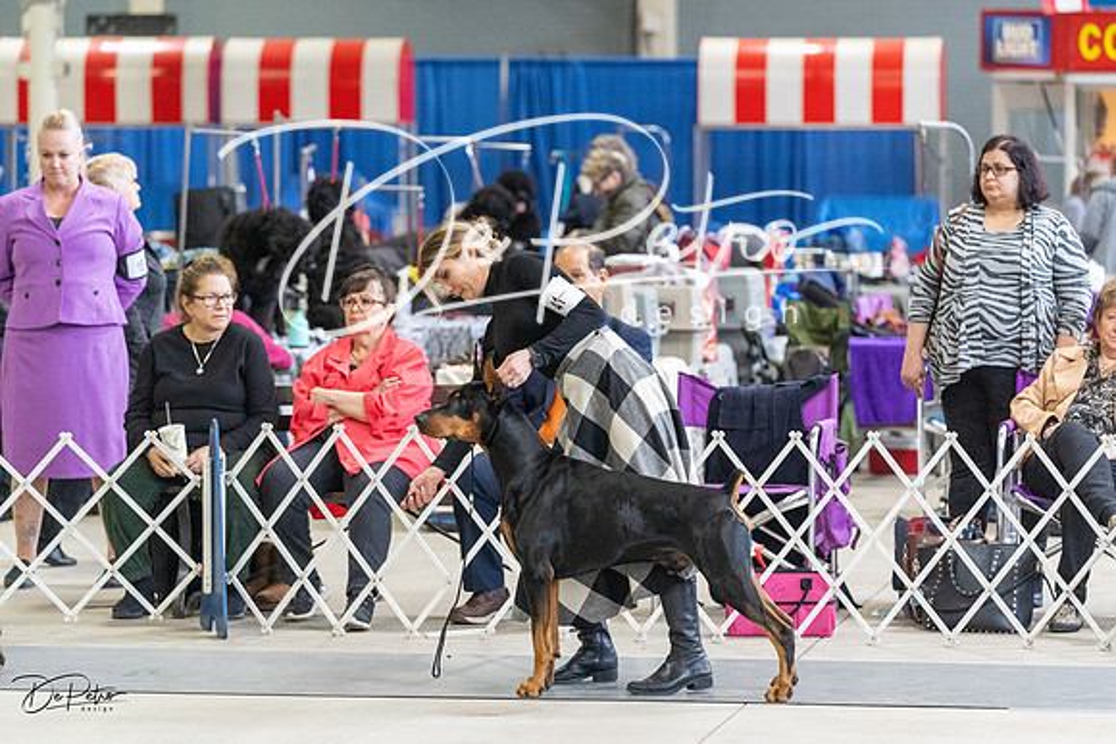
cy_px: 372
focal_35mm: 162
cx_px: 558
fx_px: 5023
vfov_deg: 8.5
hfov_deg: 12.7
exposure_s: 1/320
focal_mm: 162
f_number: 4
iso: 6400
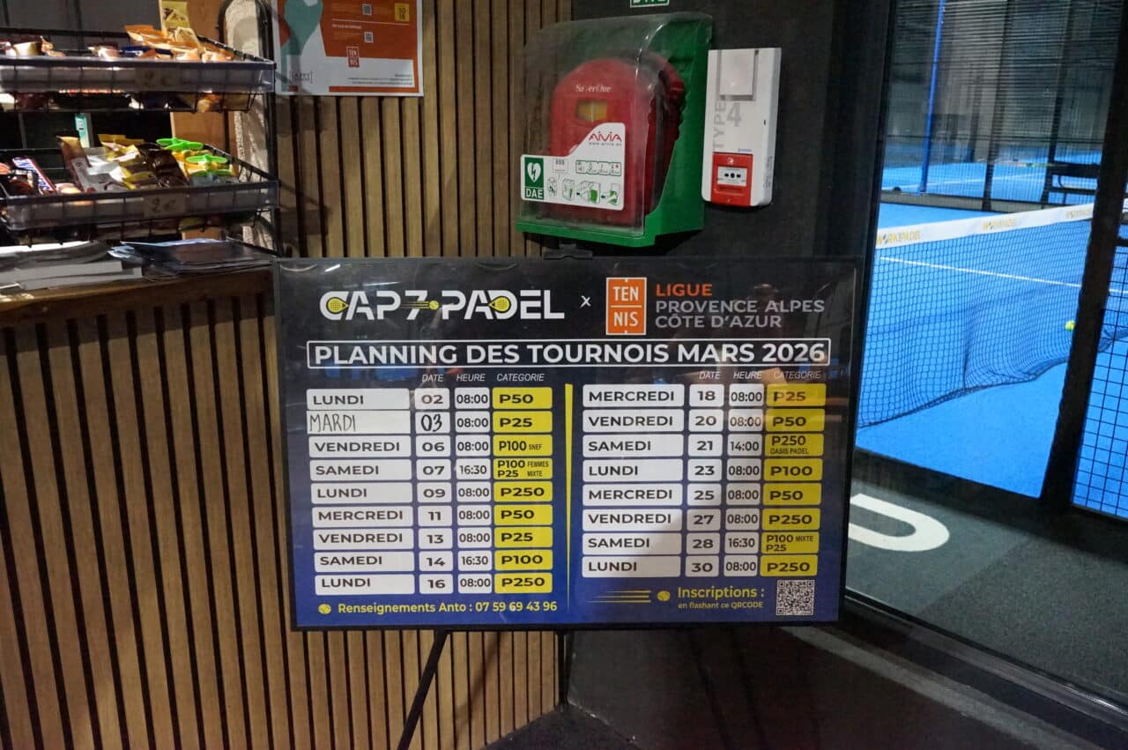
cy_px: 375
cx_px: 564
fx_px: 939
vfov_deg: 43.5
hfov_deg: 62.0
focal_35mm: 30
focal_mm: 30
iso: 25600
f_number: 6.3
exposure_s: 1/250
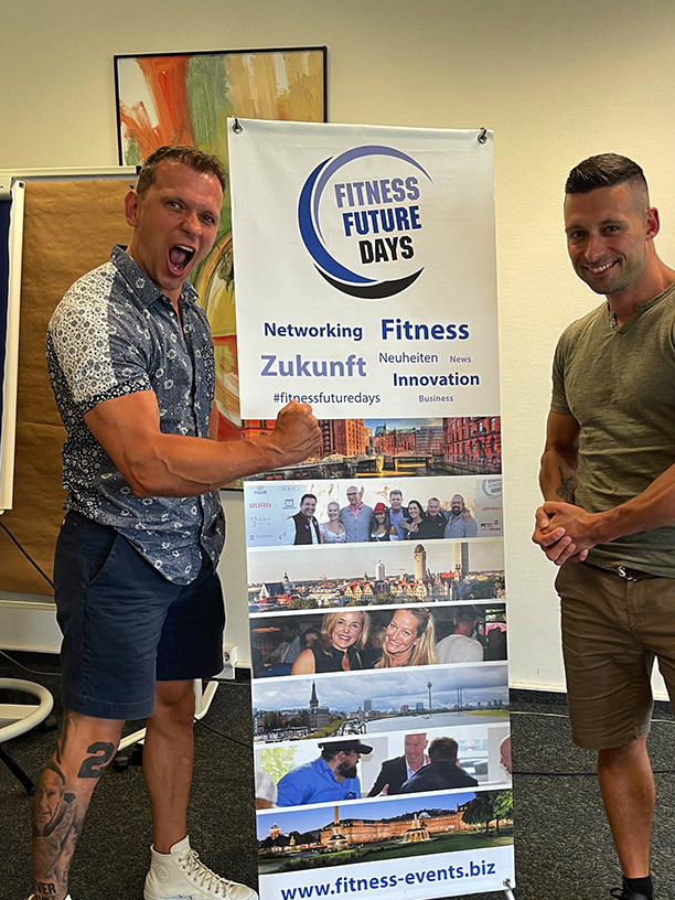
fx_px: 884
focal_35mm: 34
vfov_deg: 53.6
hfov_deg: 41.6
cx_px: 407
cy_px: 532
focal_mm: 5.1
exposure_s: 1/50
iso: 100
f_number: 1.6
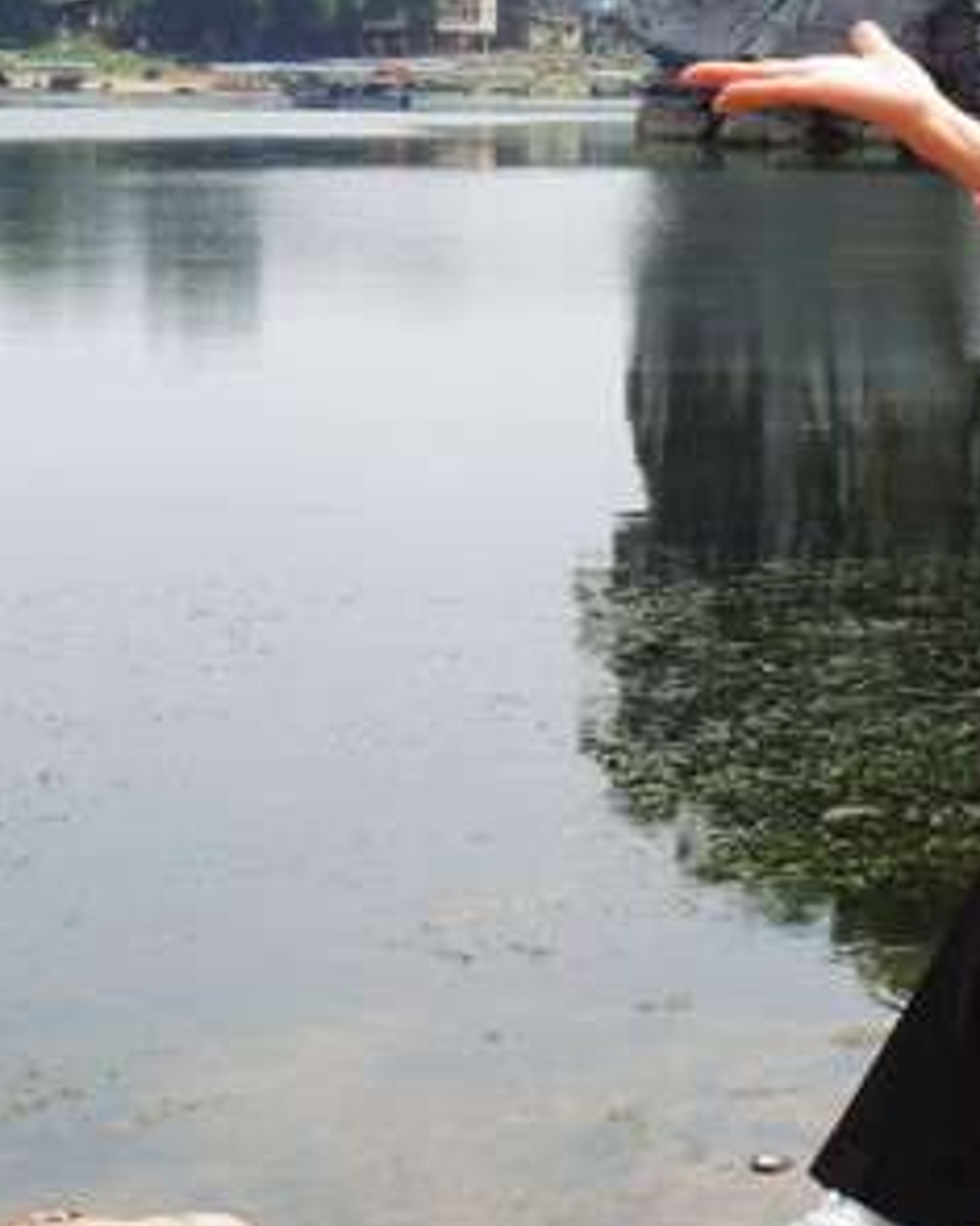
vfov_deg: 18.9
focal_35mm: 100
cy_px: 148
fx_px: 3627
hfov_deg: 15.2
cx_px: 888
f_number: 7.6
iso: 100
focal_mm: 7.6
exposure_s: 1/200
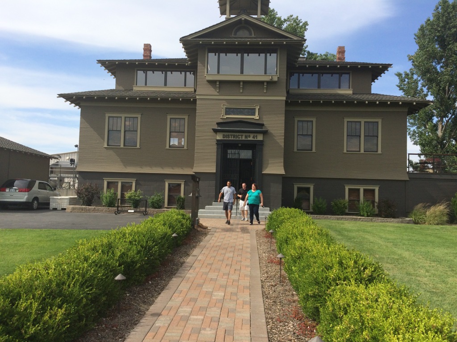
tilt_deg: +1.7
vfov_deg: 48.2
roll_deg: -1.1
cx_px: 228
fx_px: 383
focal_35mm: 29
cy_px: 171
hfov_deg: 61.7
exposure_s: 1/1520
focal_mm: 4.15
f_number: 2.2
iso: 32
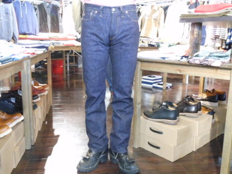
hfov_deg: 55.3
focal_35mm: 33
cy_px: 87
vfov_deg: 43.0
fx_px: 221
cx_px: 116
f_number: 4
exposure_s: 1/4
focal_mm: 5.9
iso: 800
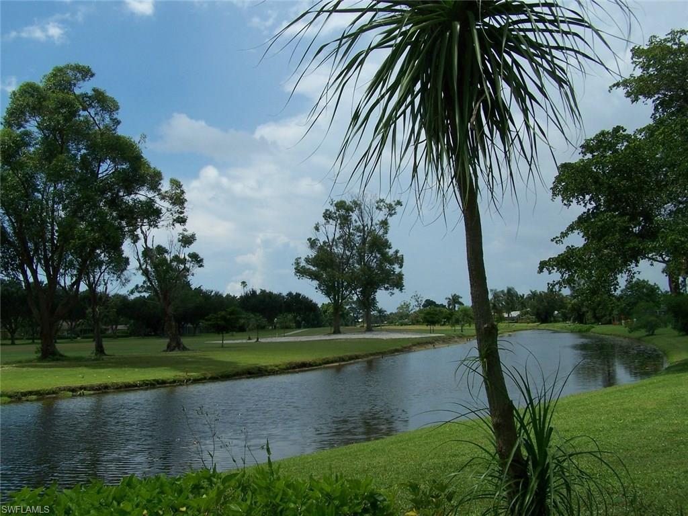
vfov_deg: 37.7
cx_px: 344
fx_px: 755
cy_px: 258
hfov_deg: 49.0
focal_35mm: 38
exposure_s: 1/1000
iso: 80
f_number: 5.6
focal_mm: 6.3
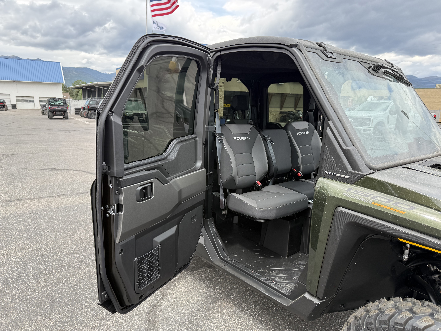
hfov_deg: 71.6
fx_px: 306
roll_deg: -1.4
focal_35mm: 24
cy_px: 166
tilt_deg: -8.8
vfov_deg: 56.8
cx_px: 220
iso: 80
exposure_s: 1/796
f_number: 1.78
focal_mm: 6.76
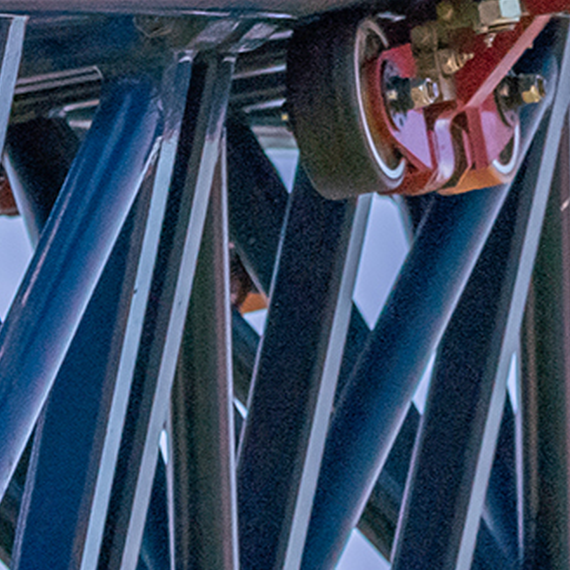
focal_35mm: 973
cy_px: -553
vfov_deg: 1.8
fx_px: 18127
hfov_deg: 1.8
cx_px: 172
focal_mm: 150
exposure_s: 1/1250
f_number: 5.6
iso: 100
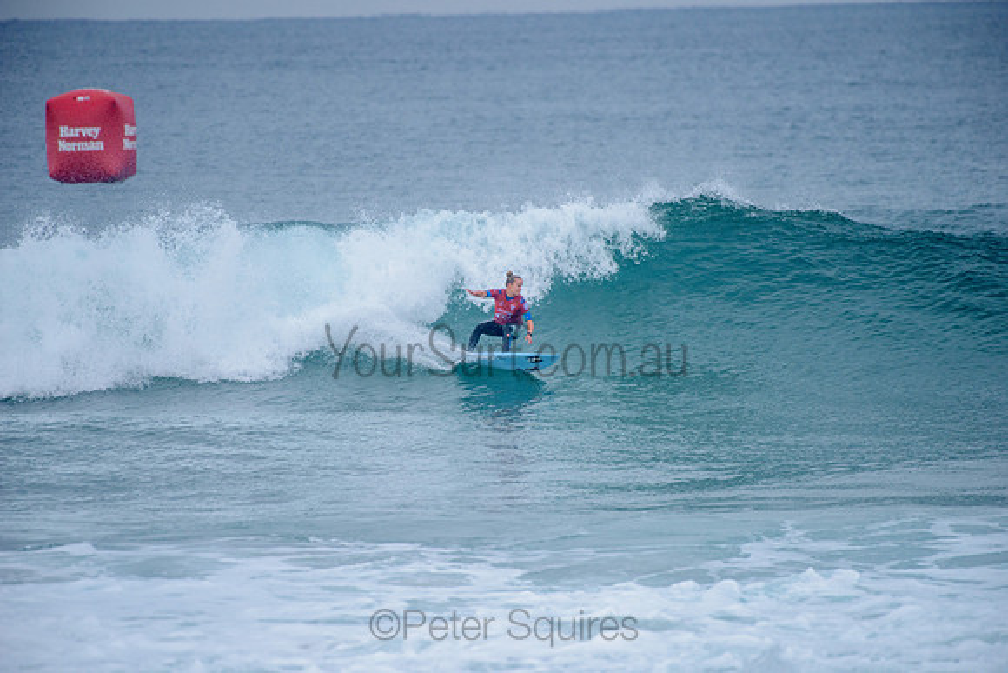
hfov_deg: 4.1
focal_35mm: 500
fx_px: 14005
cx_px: 504
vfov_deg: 2.8
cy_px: 336
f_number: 5.6
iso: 560
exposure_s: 1/2000
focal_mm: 500
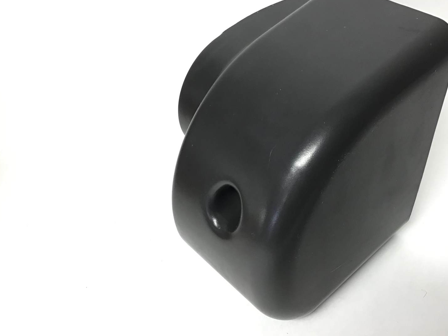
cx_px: 261
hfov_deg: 48.8
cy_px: 138
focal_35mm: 38
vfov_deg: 37.6
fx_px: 492
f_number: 2.4
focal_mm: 3.3
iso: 80
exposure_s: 1/30
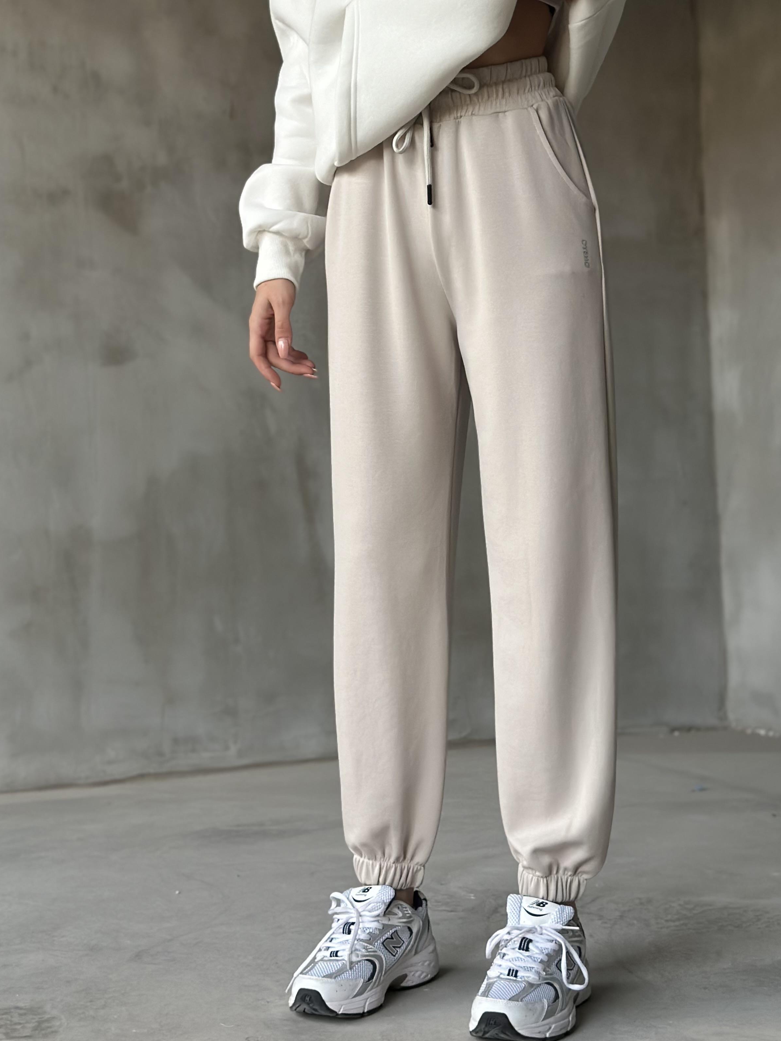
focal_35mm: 61
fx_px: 1835
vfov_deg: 31.6
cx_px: 432
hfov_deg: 24.0
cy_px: 436
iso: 160
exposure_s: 1/60
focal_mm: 6.86
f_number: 1.78
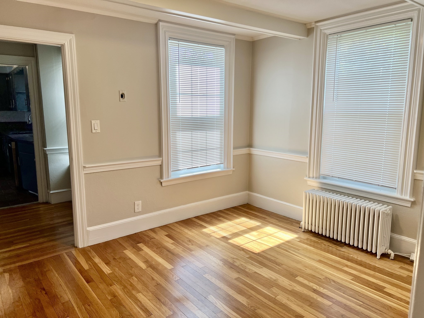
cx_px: 212
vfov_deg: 53.1
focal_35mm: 26
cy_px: 159
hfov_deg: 67.3
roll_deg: -0.4
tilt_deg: -8.4
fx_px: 318
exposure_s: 1/173
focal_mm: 5.7
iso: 40
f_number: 1.5
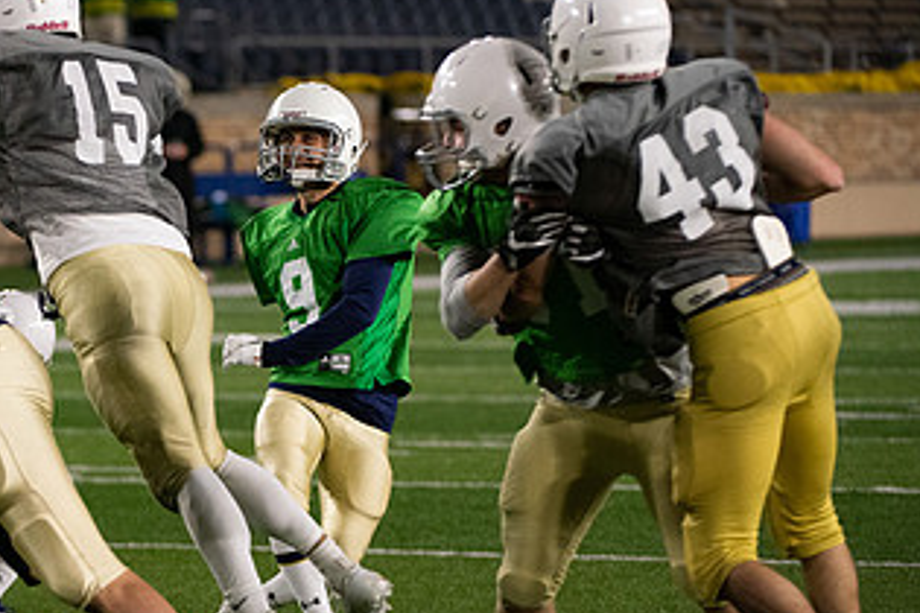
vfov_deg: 3.7
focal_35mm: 368
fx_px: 9404
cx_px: 120
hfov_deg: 5.6
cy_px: 264
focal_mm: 200
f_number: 4.5
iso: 4000
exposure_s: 1/500
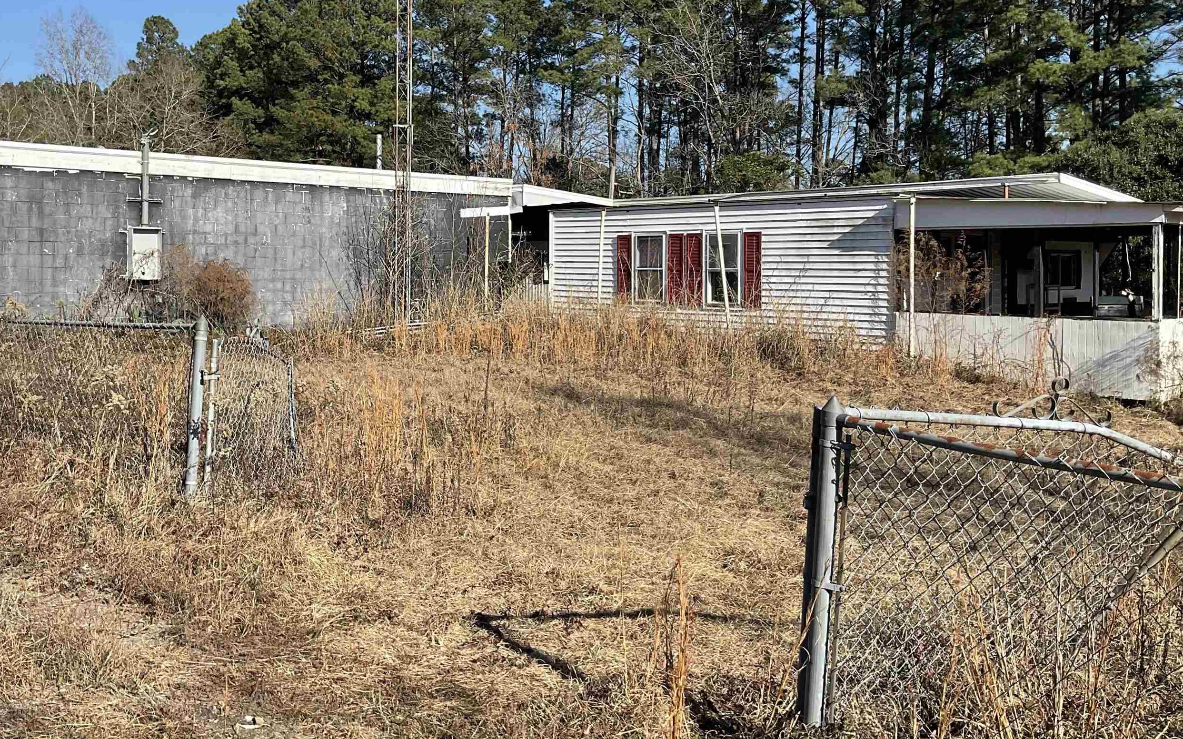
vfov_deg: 33.4
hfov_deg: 51.2
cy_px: 272
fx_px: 1225
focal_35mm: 38
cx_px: 467
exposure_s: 1/1848
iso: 16
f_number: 1.8
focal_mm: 3
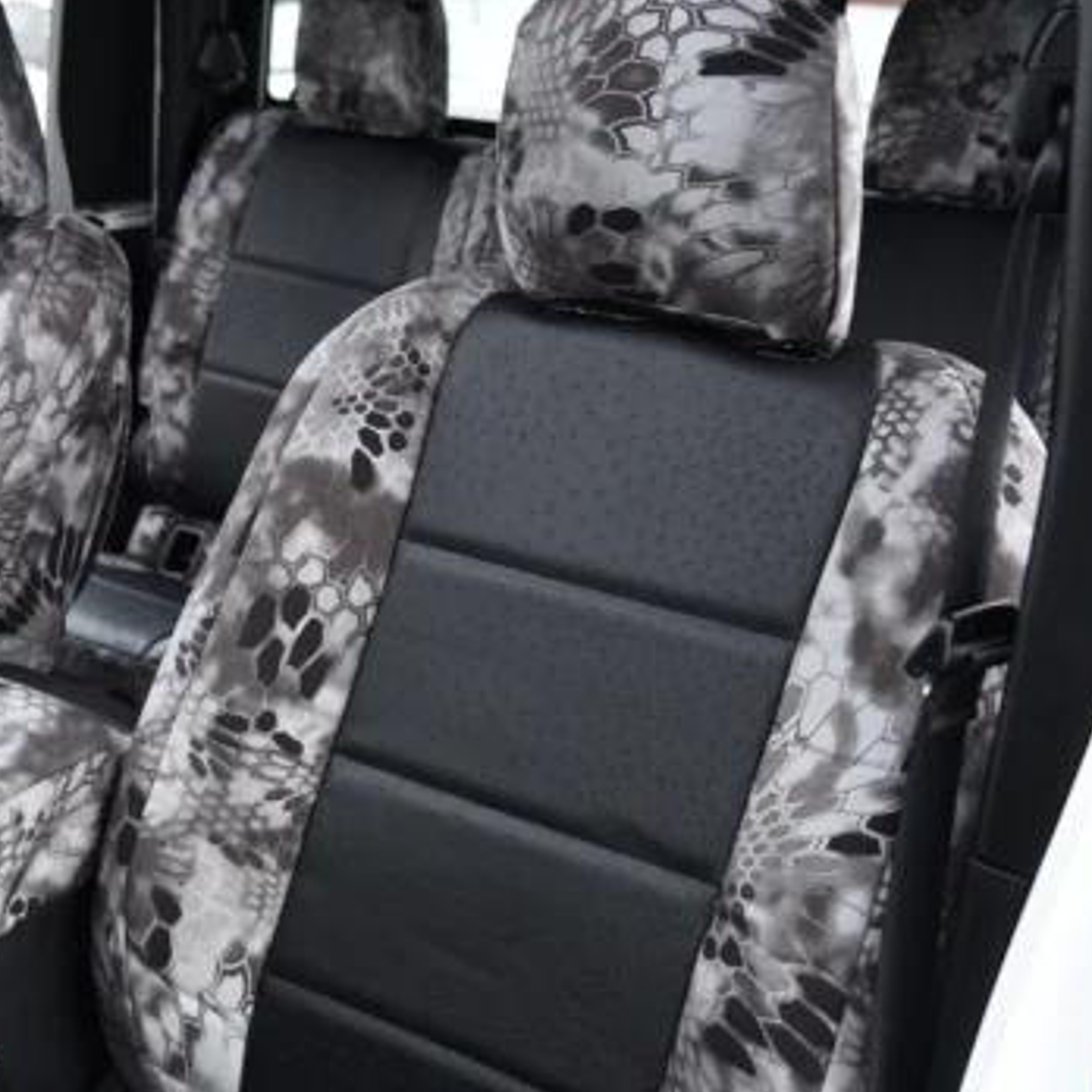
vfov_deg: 38.3
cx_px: 468
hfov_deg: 38.3
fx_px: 1570
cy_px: 566
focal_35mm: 44
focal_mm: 30
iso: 200
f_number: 4.5
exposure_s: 1/20
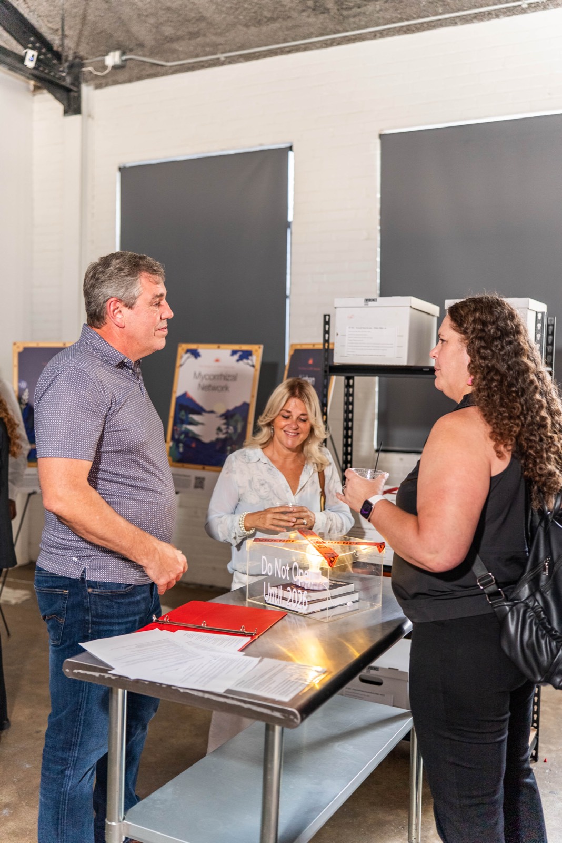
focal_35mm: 35
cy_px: 422
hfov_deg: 37.9
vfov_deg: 54.4
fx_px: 819
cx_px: 281
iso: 250
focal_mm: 35
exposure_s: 1/125
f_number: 2
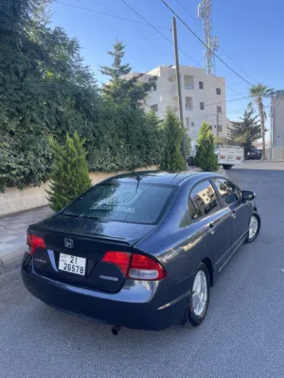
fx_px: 273
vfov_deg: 69.4
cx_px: 142
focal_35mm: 25
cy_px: 189
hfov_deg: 54.9
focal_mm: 5.1
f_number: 1.6
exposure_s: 1/649
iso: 32
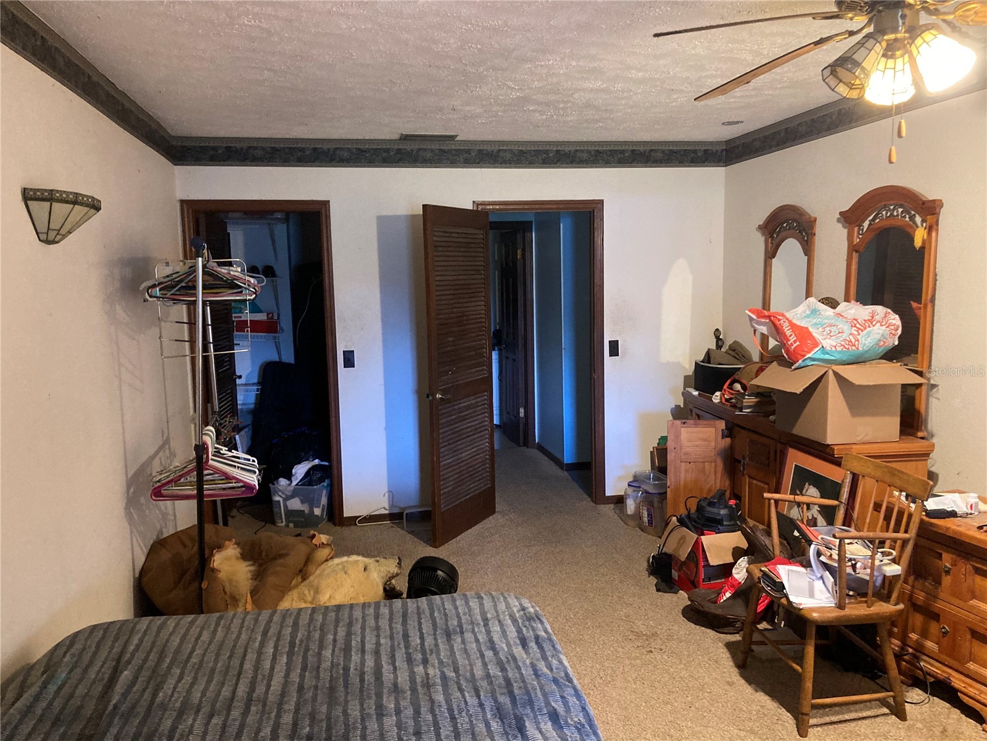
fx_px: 798
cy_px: 370
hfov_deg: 63.4
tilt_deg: -3.7
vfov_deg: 49.7
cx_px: 494
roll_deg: +0.1
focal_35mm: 28
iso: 320
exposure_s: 1/30
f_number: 1.8
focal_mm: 3.99
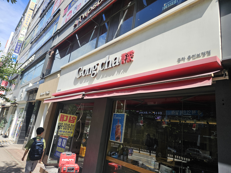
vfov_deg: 58.9
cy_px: 86
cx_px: 116
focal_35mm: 23
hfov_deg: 73.9
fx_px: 153
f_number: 1.8
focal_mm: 5.4
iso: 40
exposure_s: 1/1304
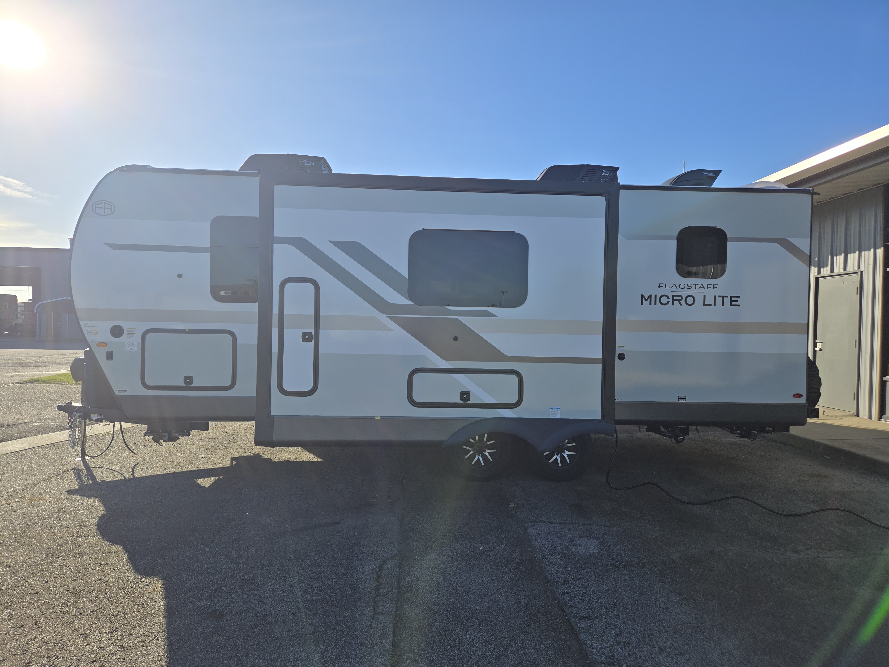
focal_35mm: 23
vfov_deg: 58.9
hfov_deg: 73.9
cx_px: 444
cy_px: 334
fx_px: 591
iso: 25
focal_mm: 5.4
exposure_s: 1/3075
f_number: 1.8
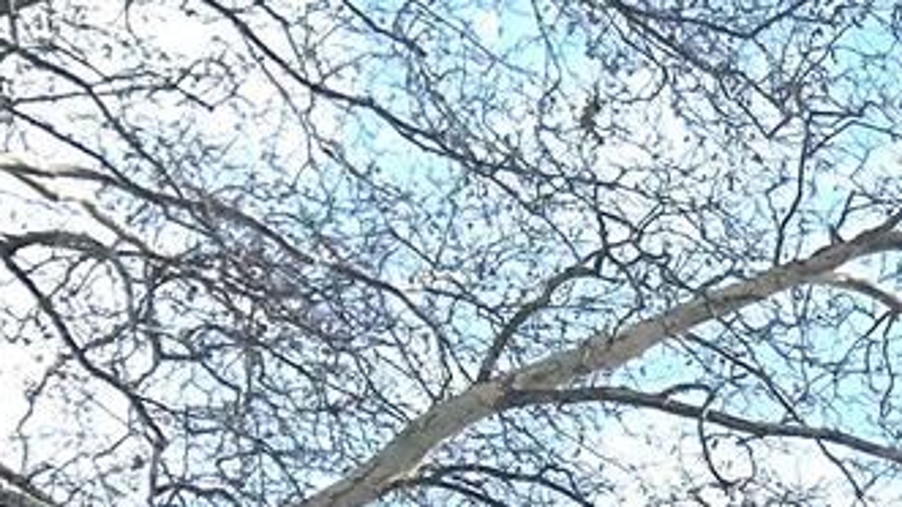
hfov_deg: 10.1
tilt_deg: +15.6
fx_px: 4185
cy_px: 1614
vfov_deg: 6.3
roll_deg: -0.4
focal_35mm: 175
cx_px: 2425
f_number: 1.5
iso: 50
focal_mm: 5.7
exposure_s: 1/6211
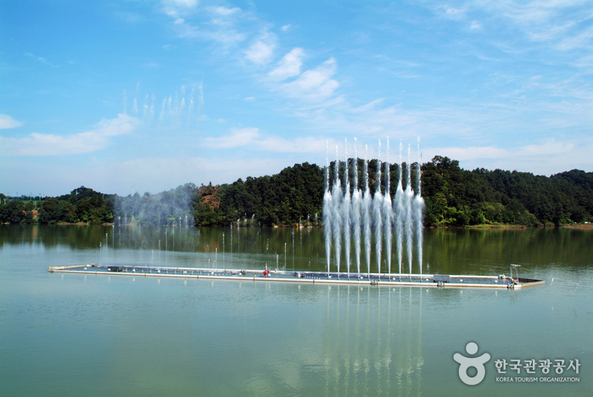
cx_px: 296
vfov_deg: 43.7
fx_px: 495
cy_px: 198
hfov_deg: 61.9
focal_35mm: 30
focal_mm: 20
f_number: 9.5
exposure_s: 1/180
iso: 100
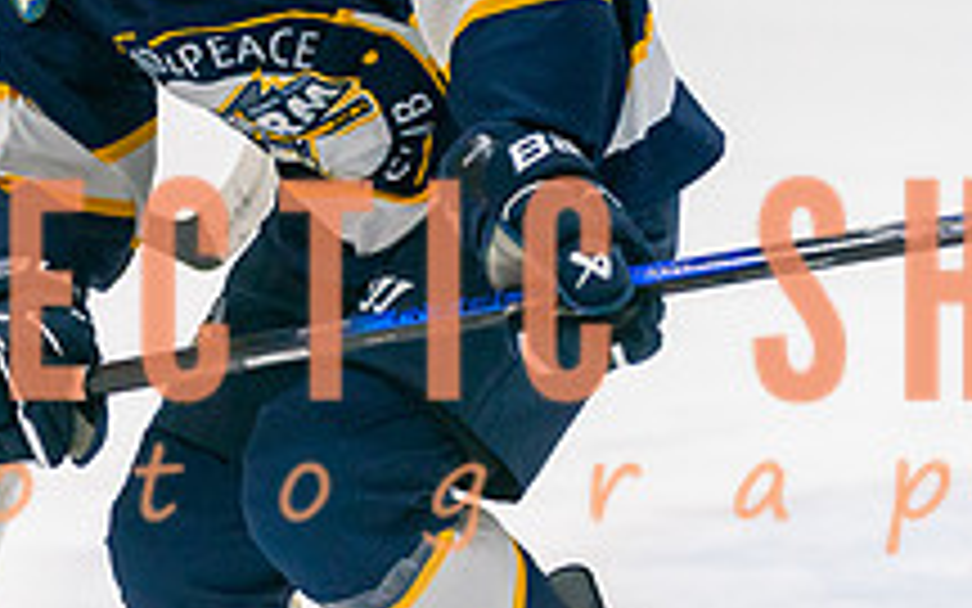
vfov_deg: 3.4
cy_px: 360
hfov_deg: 5.4
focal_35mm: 388
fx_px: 10278
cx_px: 158
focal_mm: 131
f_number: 2.8
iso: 3200
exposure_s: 1/1250
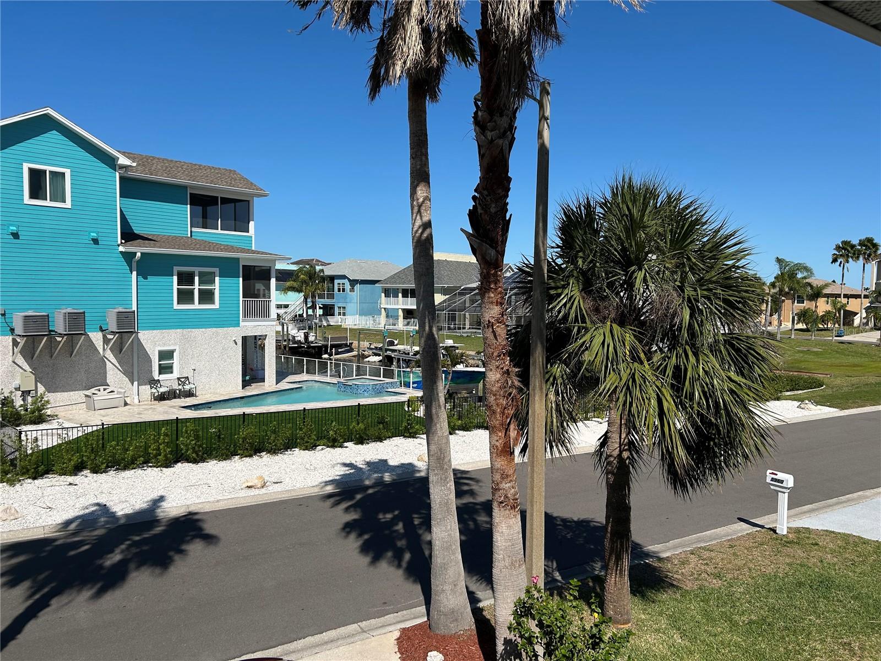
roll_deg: -0.2
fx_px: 662
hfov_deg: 67.3
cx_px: 440
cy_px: 330
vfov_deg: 53.1
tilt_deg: -3.3
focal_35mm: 26
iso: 50
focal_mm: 5.7
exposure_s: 1/6579
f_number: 1.5
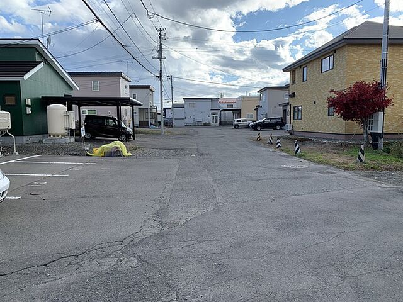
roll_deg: +2.7
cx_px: 202
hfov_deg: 67.3
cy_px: 151
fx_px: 303
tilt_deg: -5.7
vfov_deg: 53.1
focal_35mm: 26
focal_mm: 4.25
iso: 25
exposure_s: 1/1314
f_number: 1.8
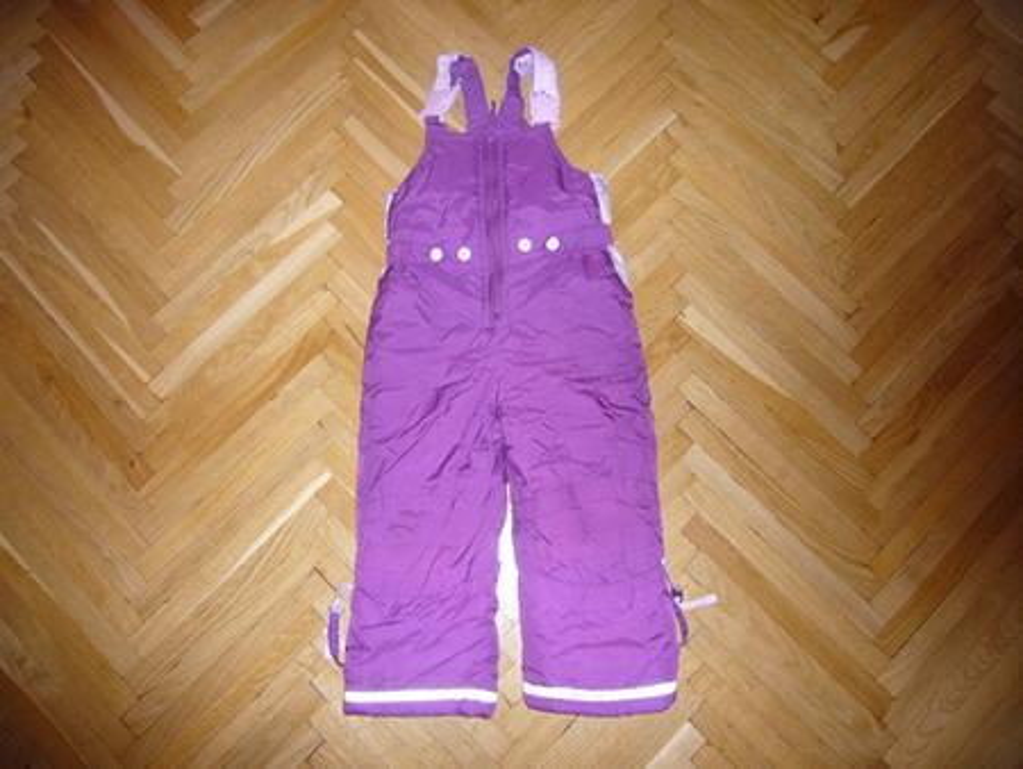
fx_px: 828
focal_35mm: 28
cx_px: 512
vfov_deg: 49.8
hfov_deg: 63.4
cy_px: 384
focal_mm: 4.6
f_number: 2.8
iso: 100
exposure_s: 1/30
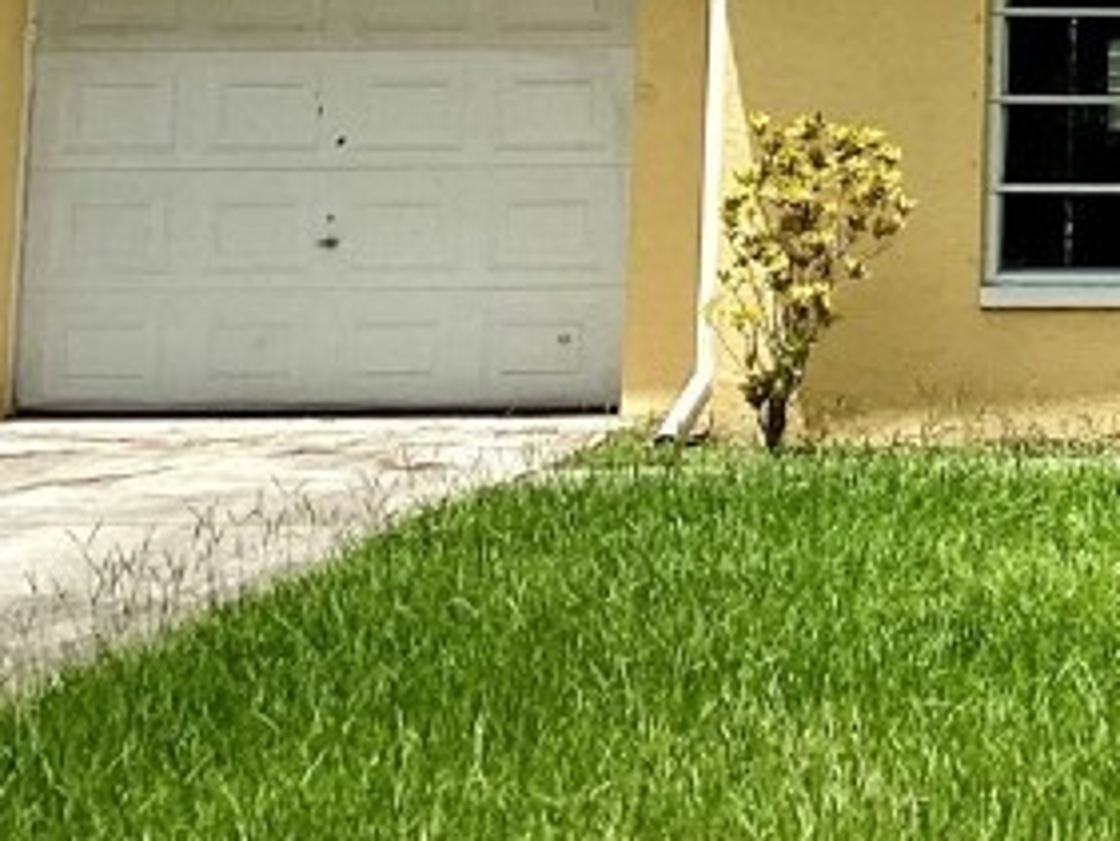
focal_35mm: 113
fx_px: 3658
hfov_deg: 16.5
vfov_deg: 12.5
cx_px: 1451
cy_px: -371
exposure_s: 1/1698
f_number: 2.4
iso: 25
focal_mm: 3.3
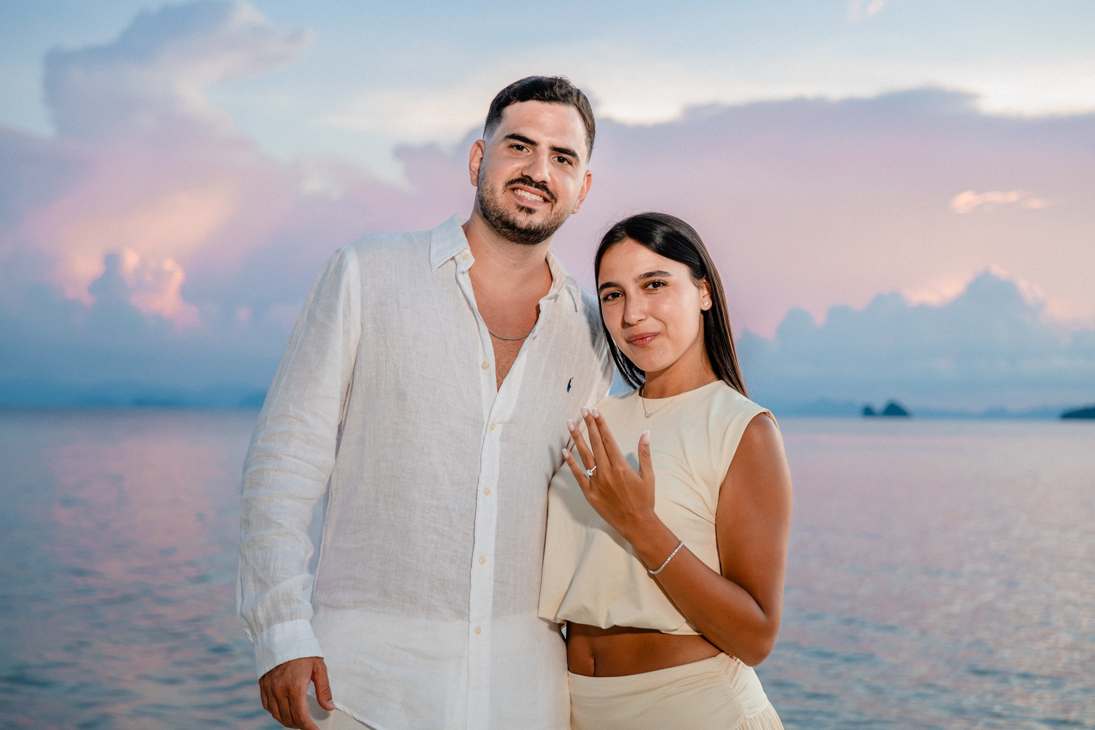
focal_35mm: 52
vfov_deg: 25.8
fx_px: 1595
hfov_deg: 37.9
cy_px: 365
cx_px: 561
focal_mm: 50
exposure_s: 1/400
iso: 2500
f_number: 3.2
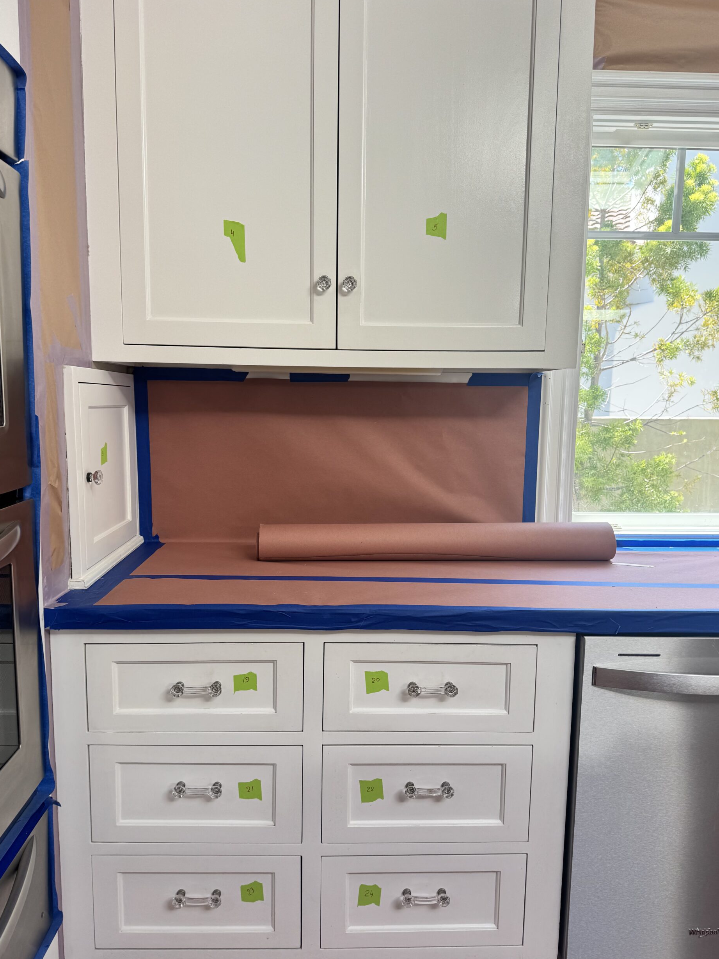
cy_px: 482
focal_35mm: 25
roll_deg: +0.5
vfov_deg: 69.4
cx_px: 353
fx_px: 692
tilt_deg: -7.8
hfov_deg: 54.9
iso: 64
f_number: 1.78
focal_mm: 6.76
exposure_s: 1/173
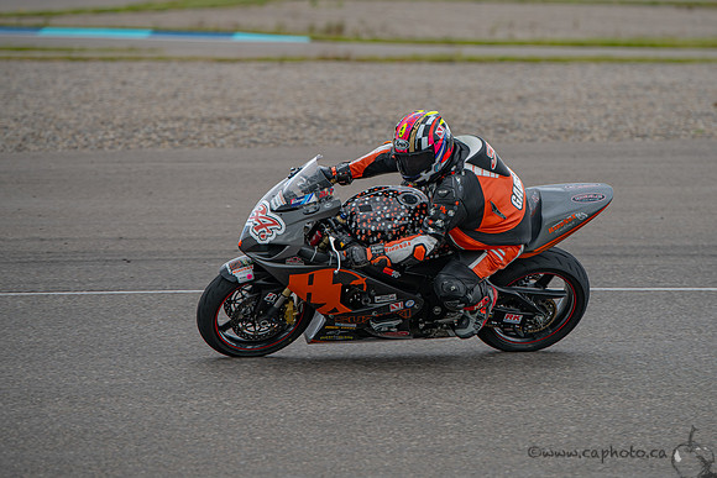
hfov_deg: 8.0
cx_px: 457
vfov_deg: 5.3
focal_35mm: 258
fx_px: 5145
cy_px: 191
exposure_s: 1/1250
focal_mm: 200
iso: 125
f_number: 3.5
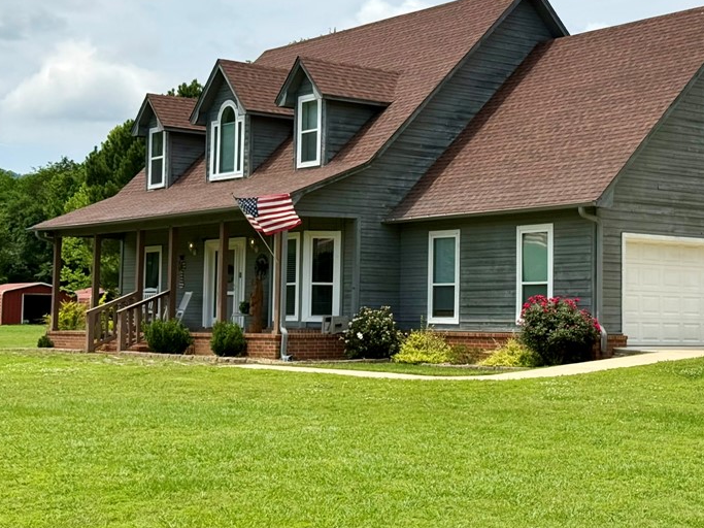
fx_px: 1464
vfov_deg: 20.4
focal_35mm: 72
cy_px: 200
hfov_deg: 26.9
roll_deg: -0.8
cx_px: 454
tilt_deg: +6.0
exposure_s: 1/7143
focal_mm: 6.76
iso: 64
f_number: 1.78
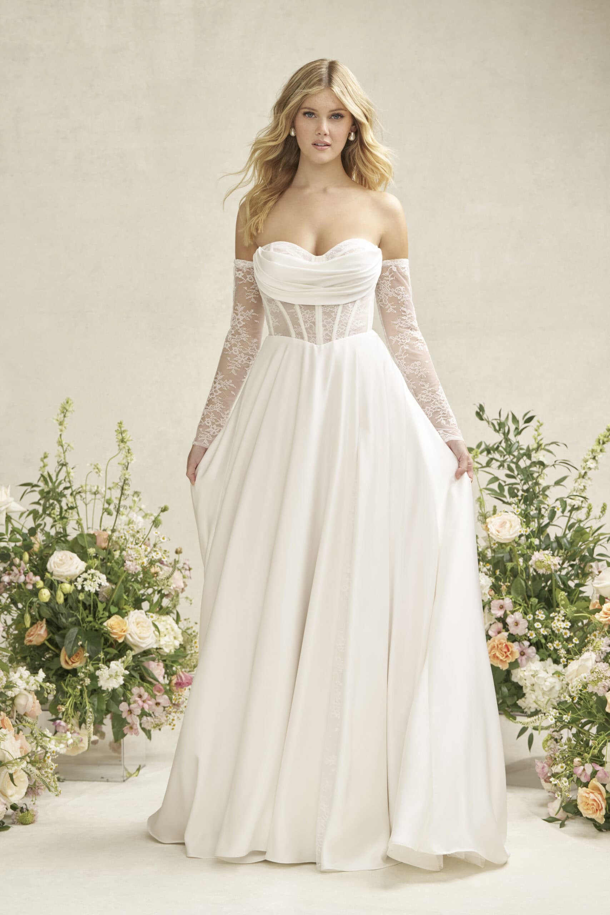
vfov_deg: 22.4
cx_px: 305
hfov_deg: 15.0
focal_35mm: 91
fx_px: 2312
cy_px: 458
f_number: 5
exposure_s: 1/125
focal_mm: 91
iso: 400
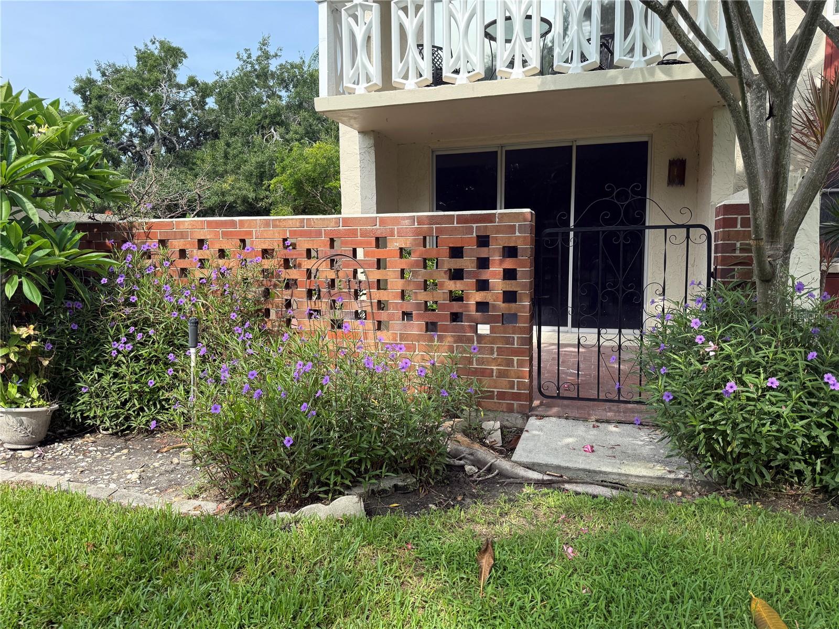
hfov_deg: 71.6
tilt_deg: -5.6
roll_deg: +0.4
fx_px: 582
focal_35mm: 24
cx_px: 420
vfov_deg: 56.8
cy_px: 314
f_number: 1.78
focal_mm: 6.76
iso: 100
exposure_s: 1/1653
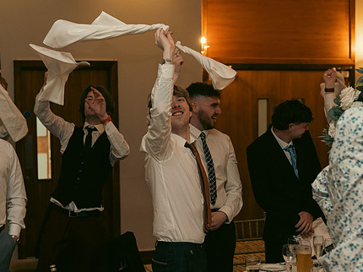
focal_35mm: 74
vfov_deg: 19.9
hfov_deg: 26.3
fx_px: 776
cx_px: 153
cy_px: 141
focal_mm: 57
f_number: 3.5
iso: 2500
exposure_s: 1/160
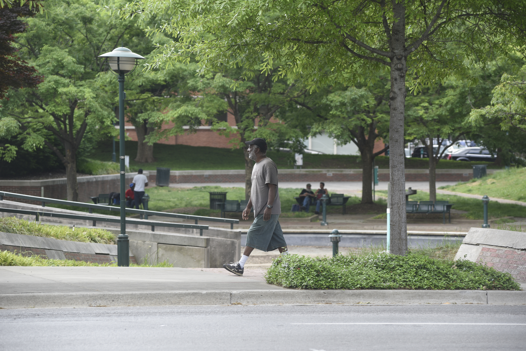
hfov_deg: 14.1
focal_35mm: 145
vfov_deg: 9.5
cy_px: 176
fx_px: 2119
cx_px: 263
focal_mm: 145
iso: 250
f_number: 6.3
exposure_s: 1/160
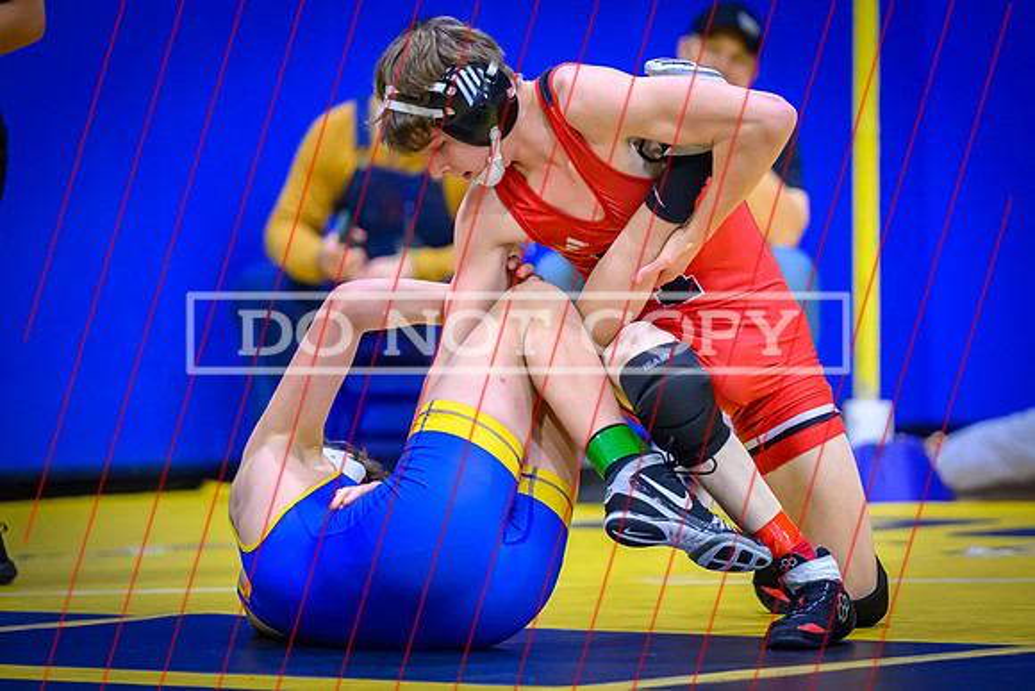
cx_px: 652
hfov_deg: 8.9
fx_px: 6619
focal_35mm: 230
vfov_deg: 6.0
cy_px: 324
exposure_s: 1/640
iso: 8000
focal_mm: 160
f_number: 2.8
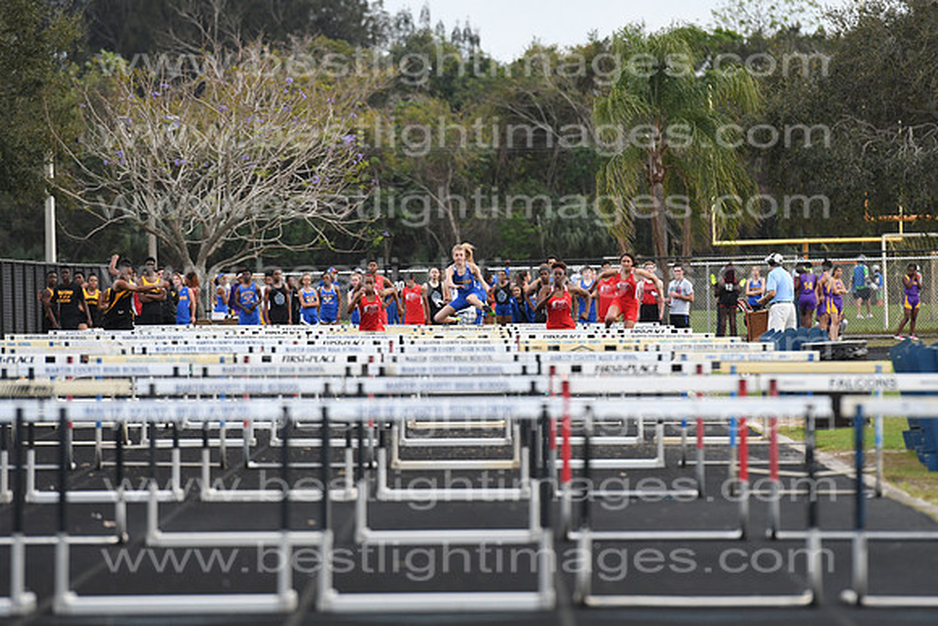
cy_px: 313
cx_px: 469
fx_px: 7818
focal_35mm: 300
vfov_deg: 4.6
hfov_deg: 6.9
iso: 800
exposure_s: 1/1600
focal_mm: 200
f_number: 4
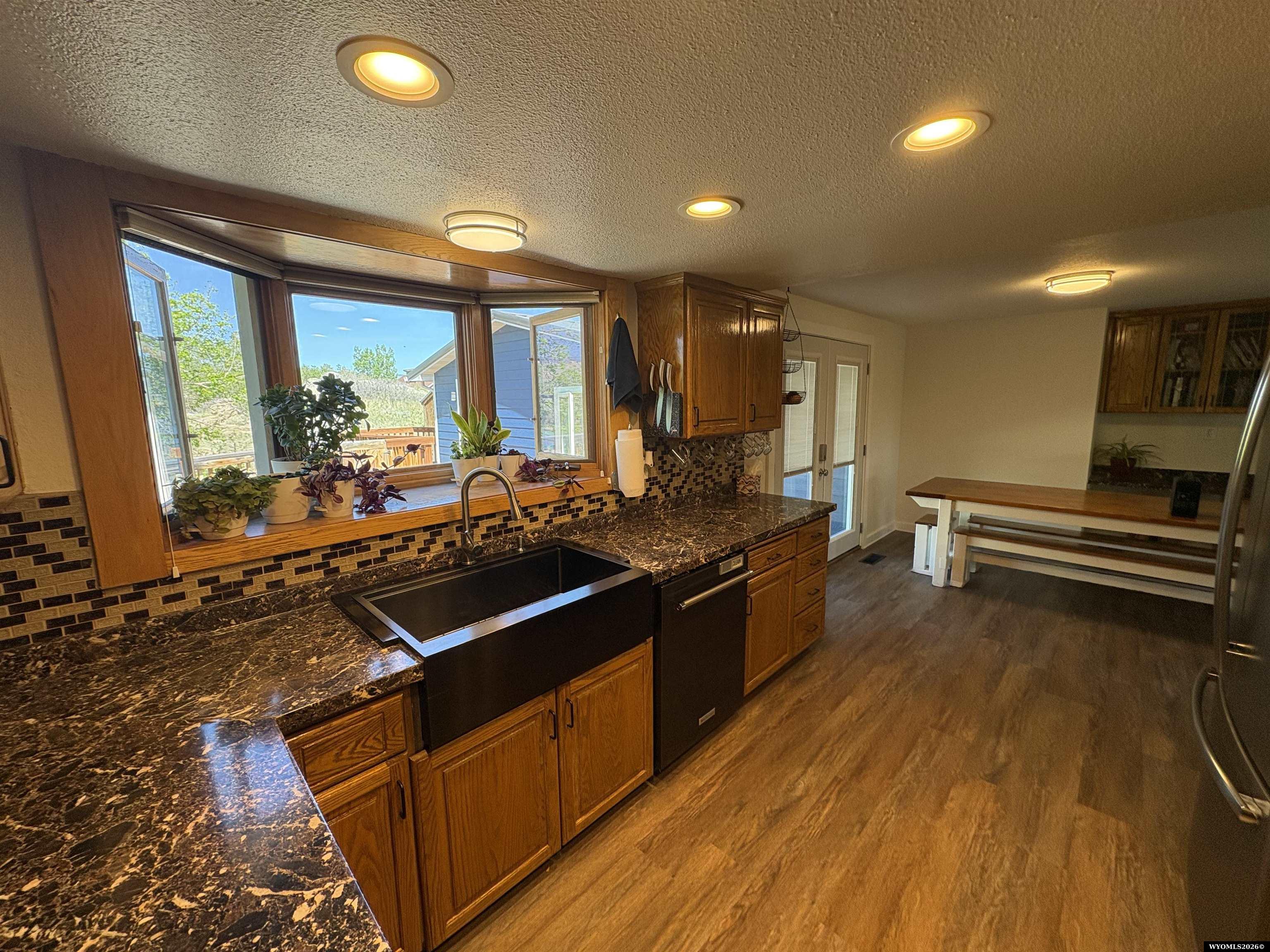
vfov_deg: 85.7
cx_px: 635
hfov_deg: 102.1
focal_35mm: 14
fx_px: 514
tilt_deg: -8.2
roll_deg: +0.6
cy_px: 476
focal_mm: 2.22
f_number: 2.2
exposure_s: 1/120
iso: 125
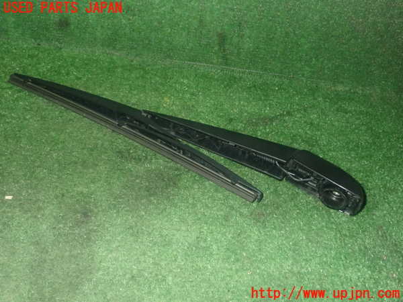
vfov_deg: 39.7
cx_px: 202
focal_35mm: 36
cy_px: 151
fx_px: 419
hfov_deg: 51.4
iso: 800
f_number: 7.1
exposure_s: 1/40
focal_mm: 6.37
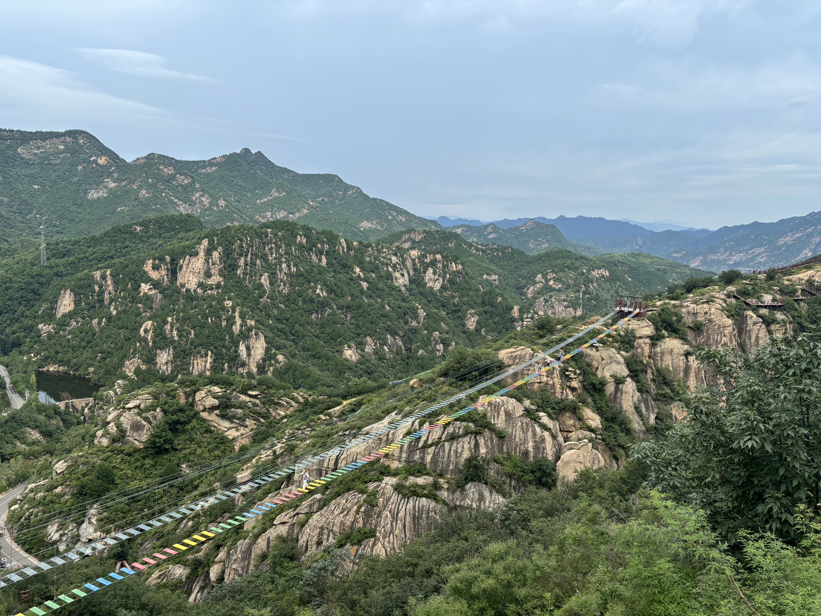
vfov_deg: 53.1
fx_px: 617
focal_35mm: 26
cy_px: 308
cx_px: 410
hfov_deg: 67.3
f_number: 1.6
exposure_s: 1/1876
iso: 50
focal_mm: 5.96
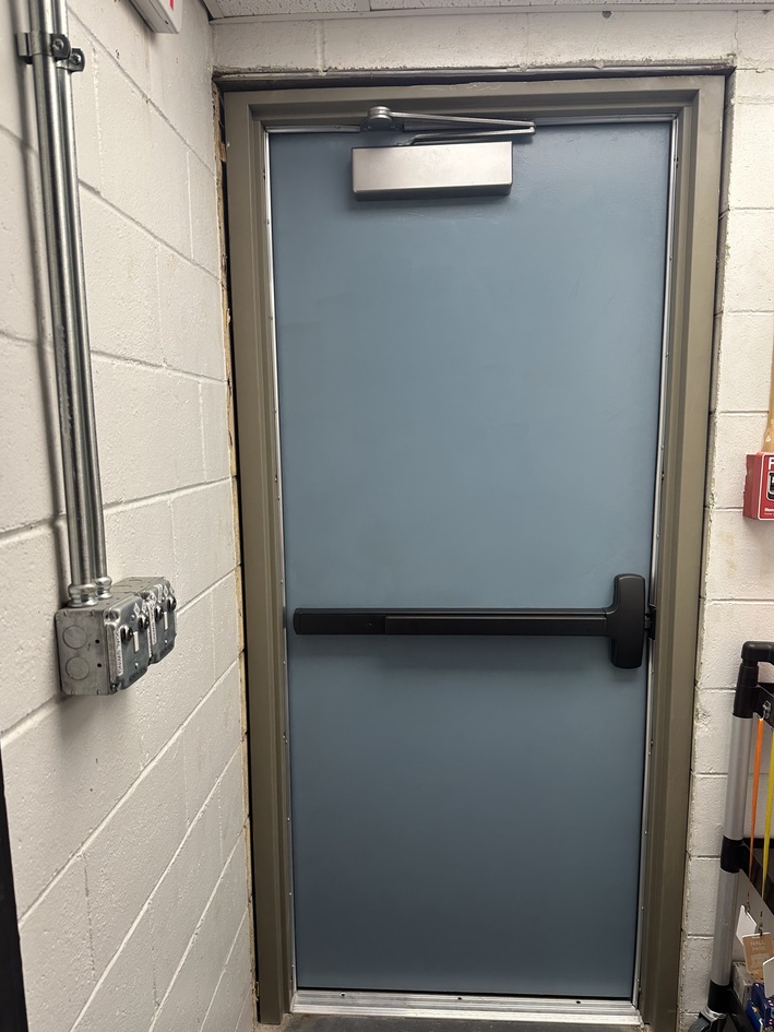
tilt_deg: -9.4
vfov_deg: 67.2
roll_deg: -0.1
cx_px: 398
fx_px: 775
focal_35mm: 26
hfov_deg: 53.1
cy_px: 556
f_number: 1.78
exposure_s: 1/120
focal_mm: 6.86
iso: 125
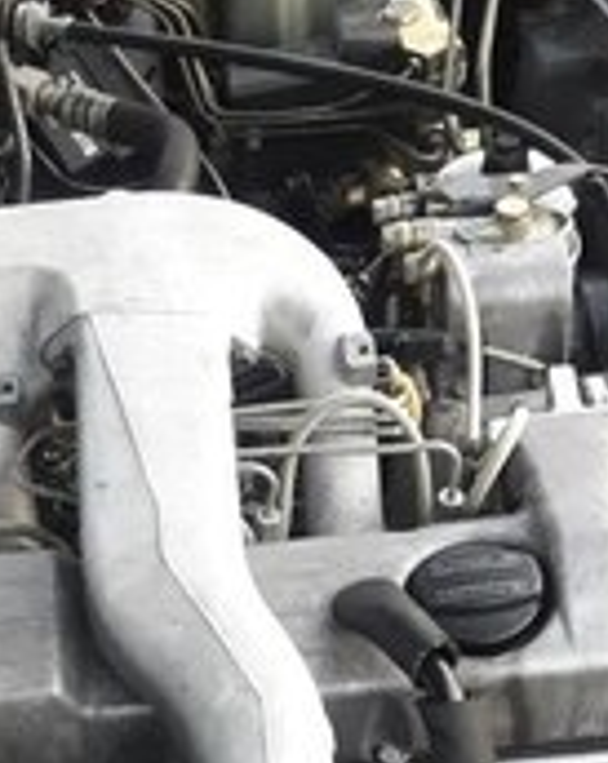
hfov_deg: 19.3
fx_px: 1782
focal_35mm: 79
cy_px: 878
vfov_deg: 22.5
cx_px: 169
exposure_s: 1/33
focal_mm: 3.7
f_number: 1.9
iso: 200
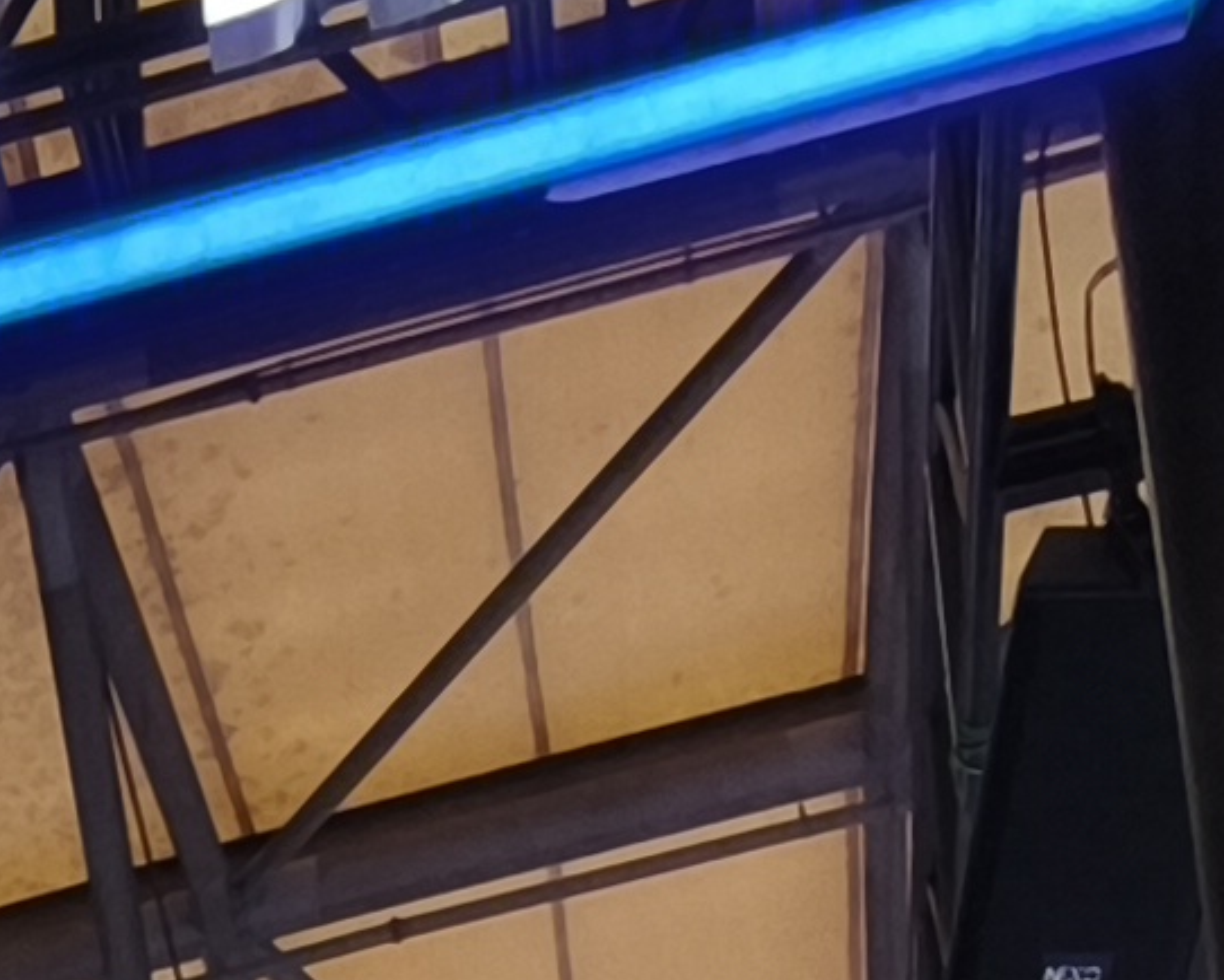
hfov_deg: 16.7
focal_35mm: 108
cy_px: 2680
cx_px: -377
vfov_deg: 10.9
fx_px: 3914
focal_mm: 1.91
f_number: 2.2
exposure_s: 1/109
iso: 50
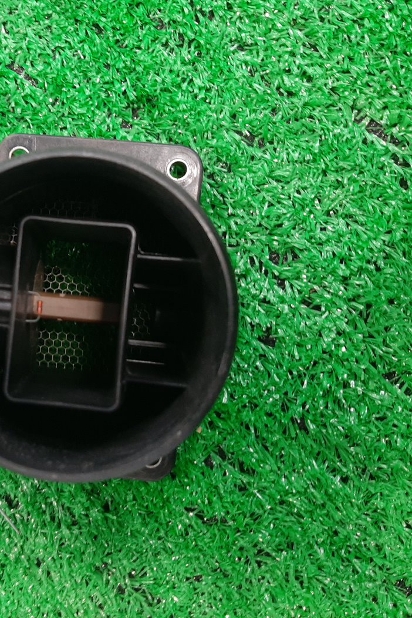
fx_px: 635
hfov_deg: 34.3
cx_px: 56
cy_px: 305
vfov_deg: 51.9
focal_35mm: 37
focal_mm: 3.93
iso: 180
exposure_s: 1/25
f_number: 1.7
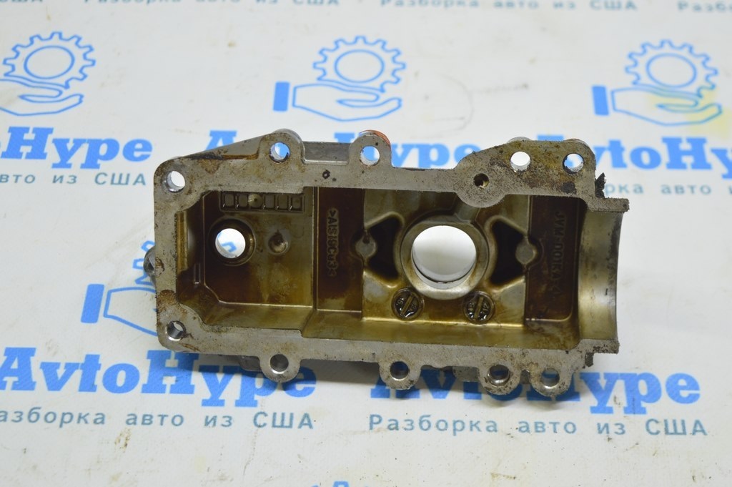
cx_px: 366
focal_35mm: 68
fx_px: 1371
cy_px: 244
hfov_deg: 29.9
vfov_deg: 20.1
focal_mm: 45
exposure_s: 1/20
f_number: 5.6
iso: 400
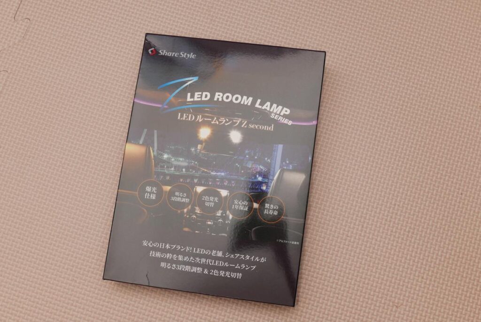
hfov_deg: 41.9
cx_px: 240
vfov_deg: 28.7
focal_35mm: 47
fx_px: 628
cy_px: 161
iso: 200
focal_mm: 21.3
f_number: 5.6
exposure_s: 1/60
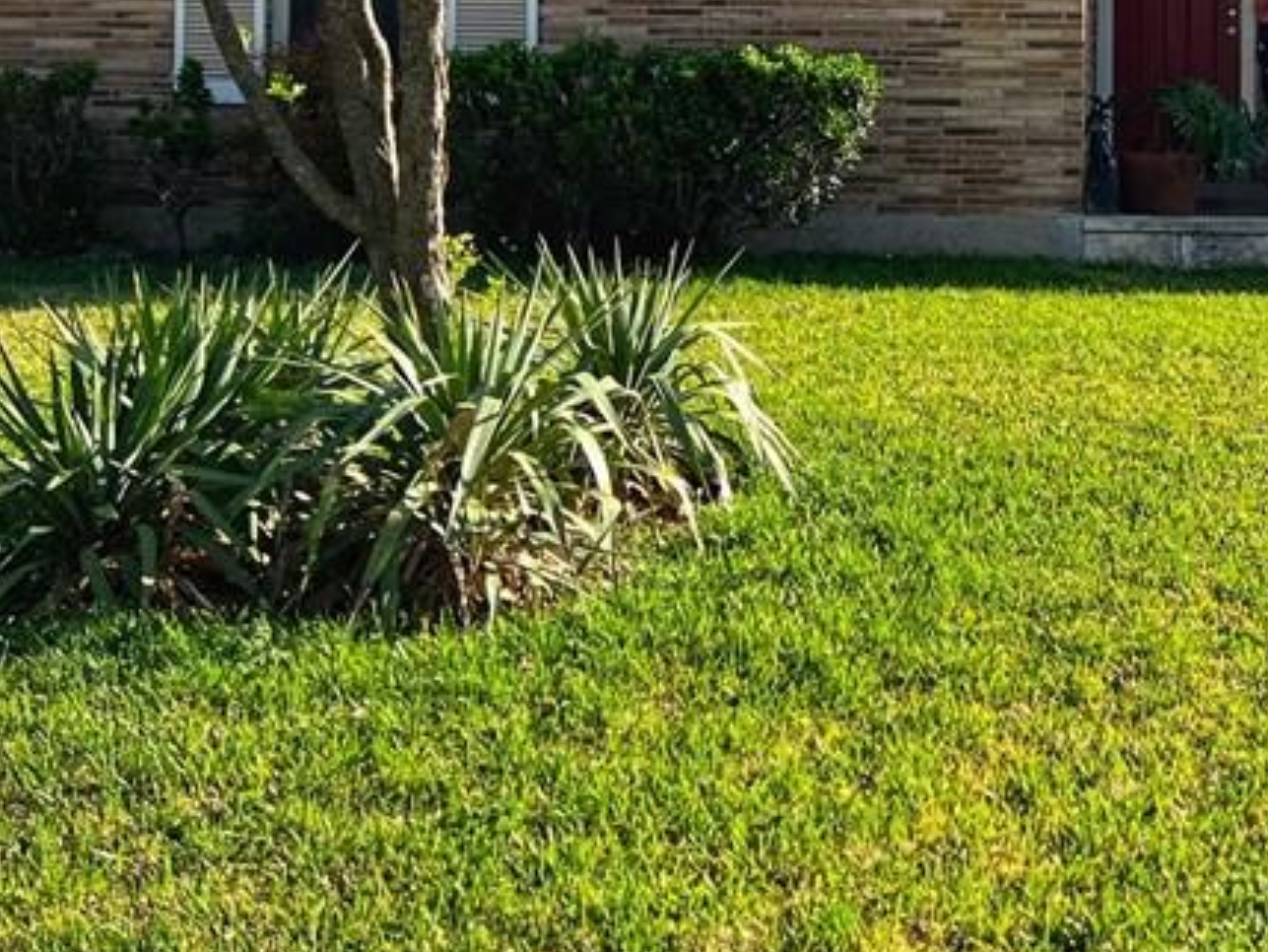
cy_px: -101
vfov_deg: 22.3
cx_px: 1123
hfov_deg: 30.0
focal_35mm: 62
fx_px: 2272
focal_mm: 5.7
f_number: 1.5
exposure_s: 1/2571
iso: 50
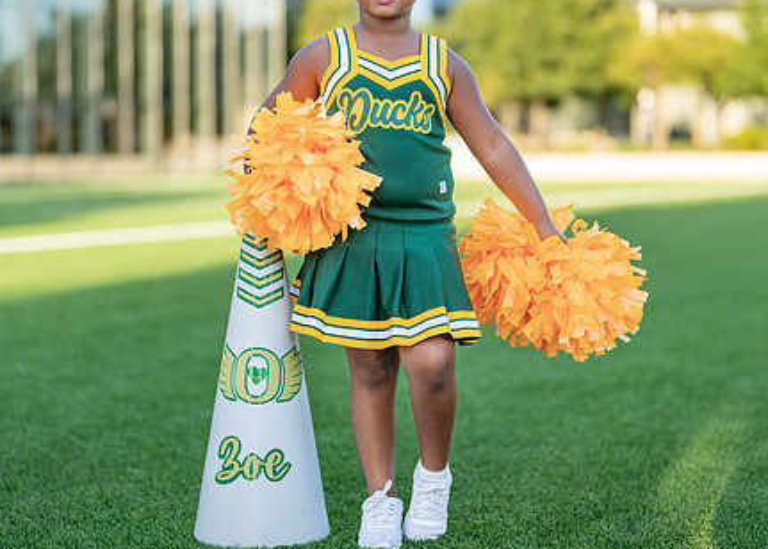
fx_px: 1636
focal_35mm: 75
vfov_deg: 19.0
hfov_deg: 26.4
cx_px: 390
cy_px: 214
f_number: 1.2
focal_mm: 50
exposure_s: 1/1000
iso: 100
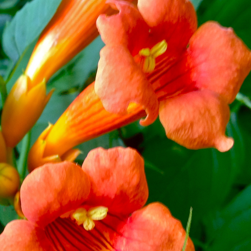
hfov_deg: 19.5
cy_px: 142
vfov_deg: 20.2
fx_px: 706
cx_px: -6
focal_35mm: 86
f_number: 2.4
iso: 64
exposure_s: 1/20
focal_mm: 4.28
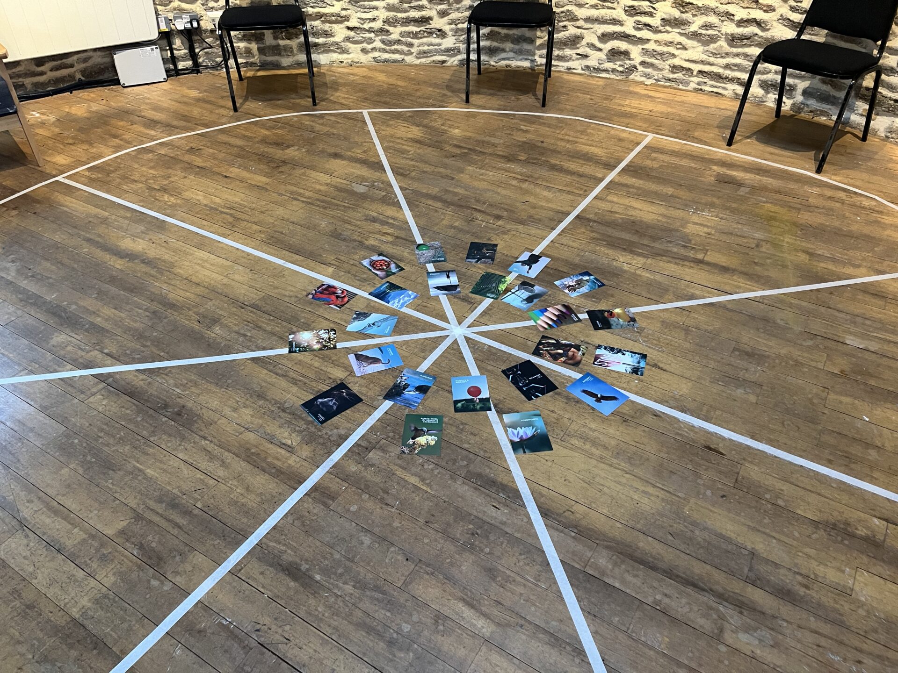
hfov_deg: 67.3
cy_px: 336
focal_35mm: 26
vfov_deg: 53.1
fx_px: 674
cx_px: 449
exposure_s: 1/33
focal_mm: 5.1
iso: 400
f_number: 1.6
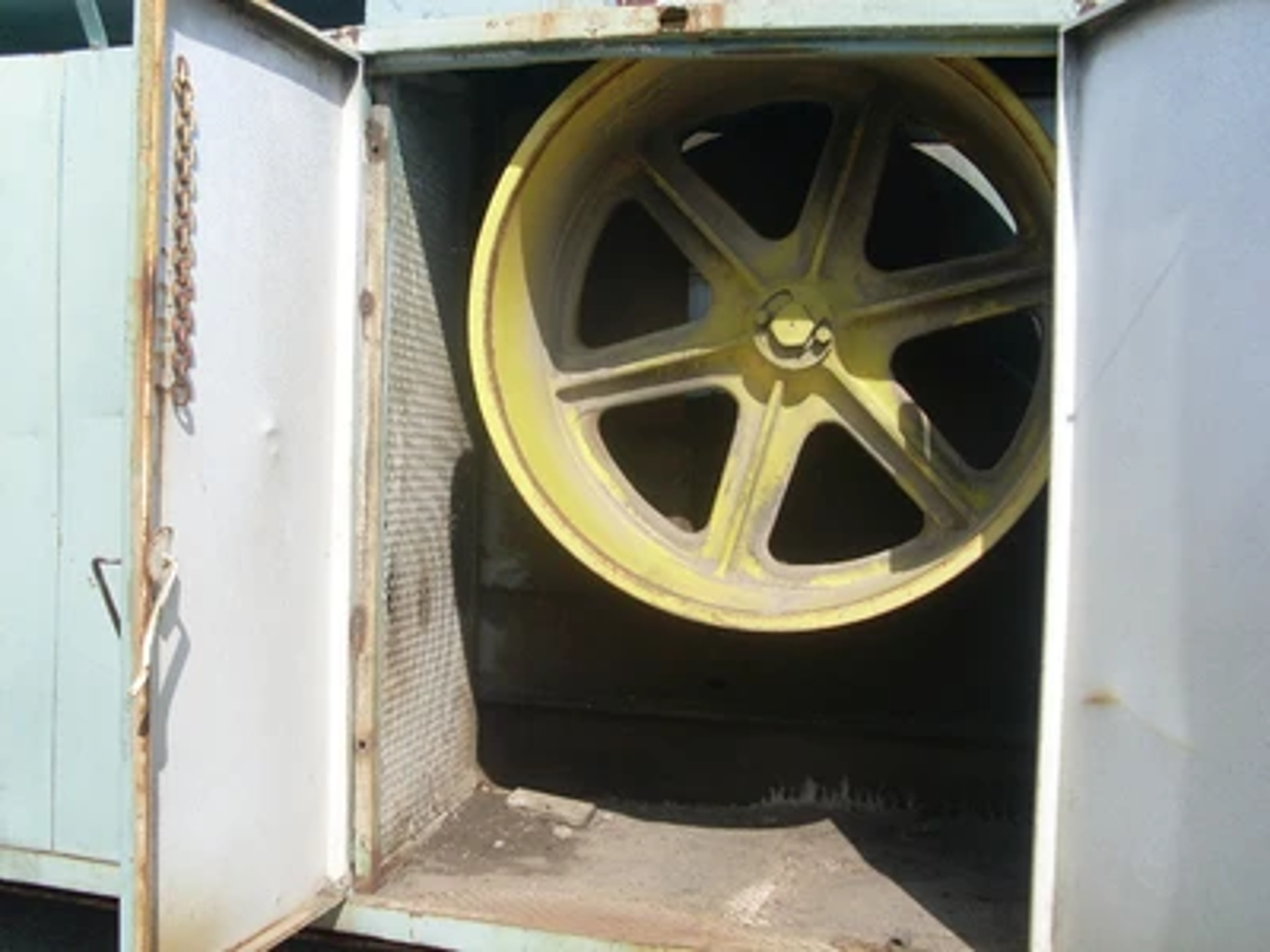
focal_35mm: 38
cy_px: 476
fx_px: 1394
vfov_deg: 37.7
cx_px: 635
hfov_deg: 49.0
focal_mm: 6.3
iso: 80
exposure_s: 1/250
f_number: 7.7
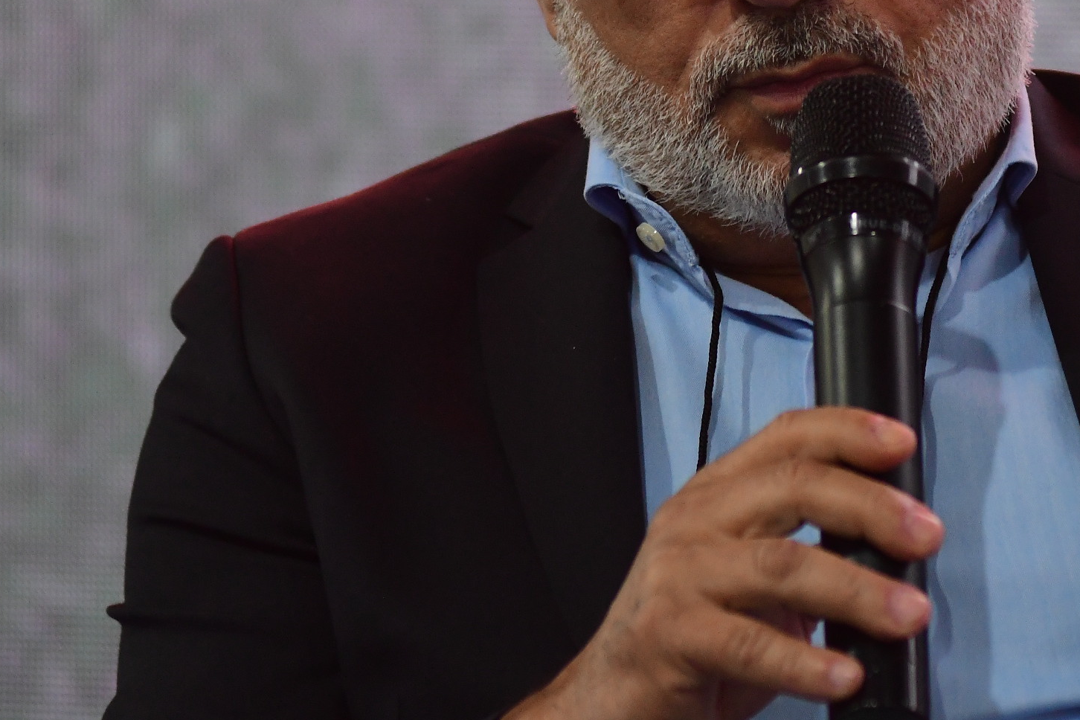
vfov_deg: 2.8
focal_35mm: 489
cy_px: 63
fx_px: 14669
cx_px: 835
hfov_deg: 4.2
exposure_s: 1/160
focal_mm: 170
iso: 2000
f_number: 3.2
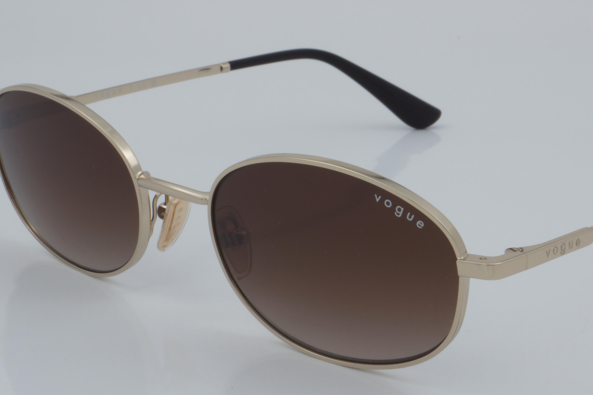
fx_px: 1779
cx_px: 385
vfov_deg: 12.7
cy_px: 206
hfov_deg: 18.9
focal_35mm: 108
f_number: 32
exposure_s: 1/4
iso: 100
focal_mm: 50
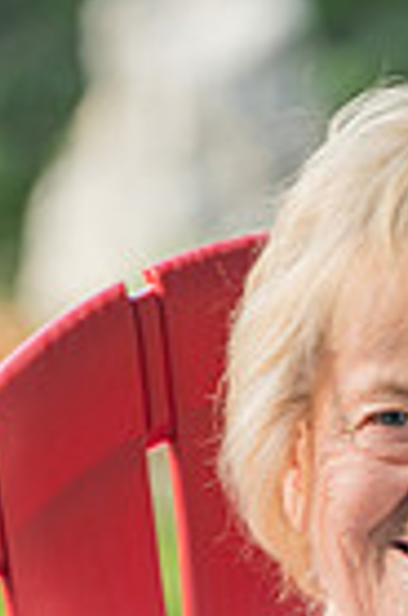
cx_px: 463
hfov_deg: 2.1
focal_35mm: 647
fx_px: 11053
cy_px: 855
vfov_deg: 3.2
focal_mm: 200
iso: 100
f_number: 3.2
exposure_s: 1/80
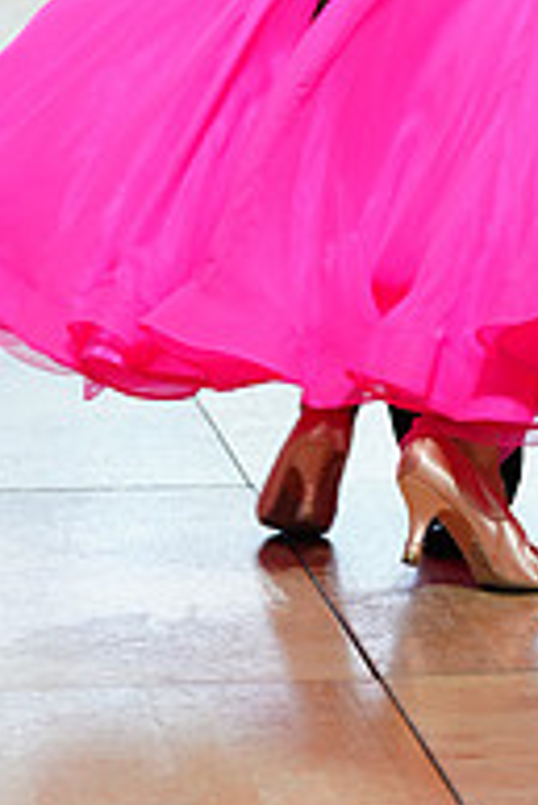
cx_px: 665
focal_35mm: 237
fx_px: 5303
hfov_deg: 5.8
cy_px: -367
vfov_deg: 8.5
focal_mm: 79
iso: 640
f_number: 2.8
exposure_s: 1/400
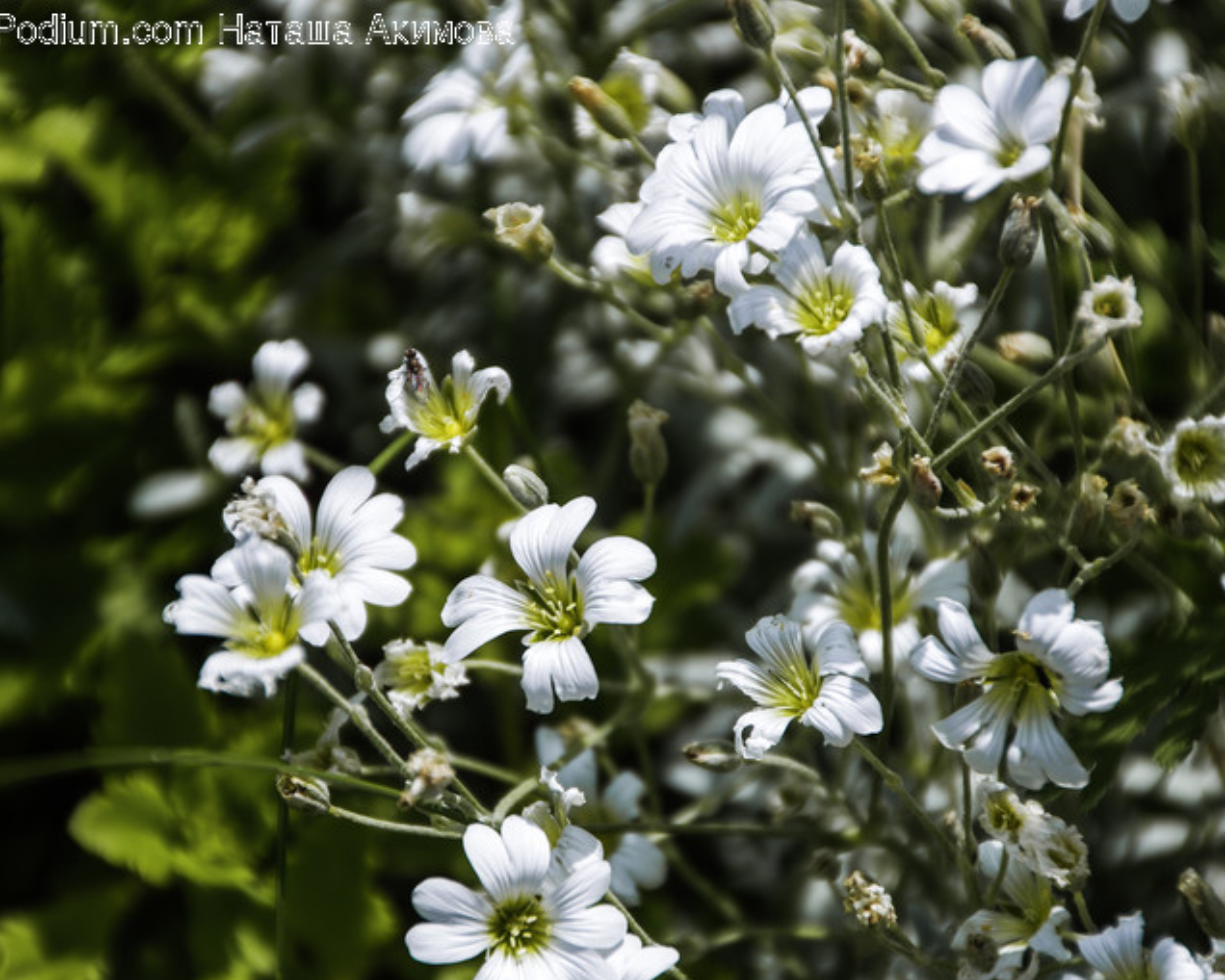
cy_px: 558
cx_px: 582
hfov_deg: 3.6
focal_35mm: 537
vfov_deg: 2.9
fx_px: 19472
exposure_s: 1/400
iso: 100
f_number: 6.3
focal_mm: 270
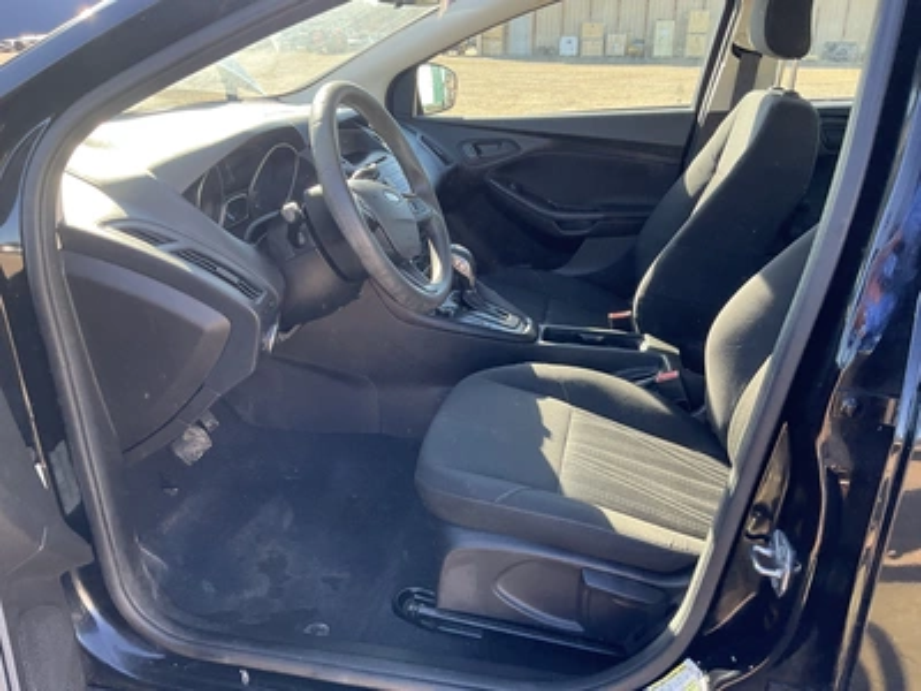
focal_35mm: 29
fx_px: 772
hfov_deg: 61.7
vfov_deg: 48.2
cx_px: 460
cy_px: 346
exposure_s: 1/122
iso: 40
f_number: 1.8
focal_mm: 3
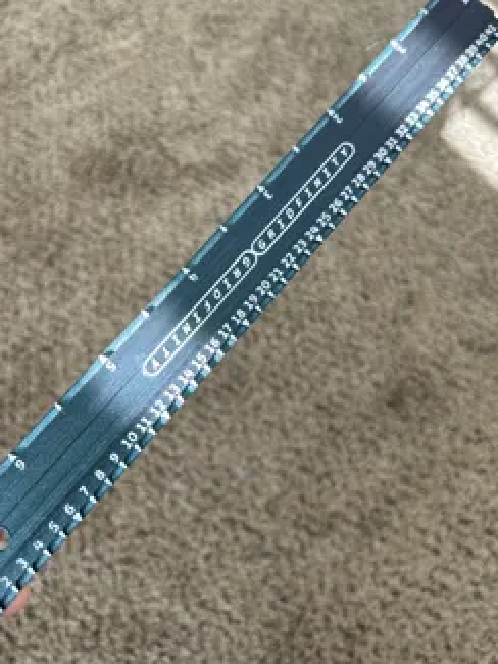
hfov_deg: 44.1
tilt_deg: -66.2
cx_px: 216
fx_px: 613
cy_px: 315
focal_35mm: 32
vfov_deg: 56.8
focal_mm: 5.7
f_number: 1.5
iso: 125
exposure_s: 1/105
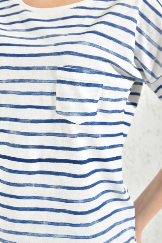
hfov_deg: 26.0
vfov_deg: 38.2
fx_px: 351
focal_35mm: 52
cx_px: 82
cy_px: 114
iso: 100
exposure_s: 1/160
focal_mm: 48
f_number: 7.1
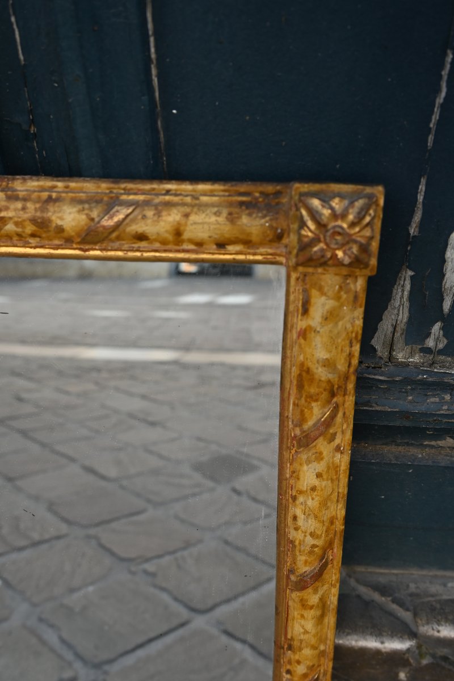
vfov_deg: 57.2
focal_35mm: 33
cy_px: 340
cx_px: 227
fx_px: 624
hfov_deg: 40.0
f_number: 5.6
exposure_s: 1/250
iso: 200
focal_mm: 22
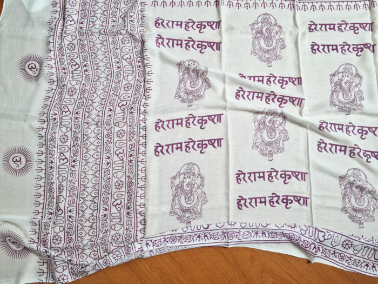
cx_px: 189
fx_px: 284
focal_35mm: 26
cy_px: 142
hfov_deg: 67.3
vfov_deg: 53.1
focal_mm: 5.4
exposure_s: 1/120
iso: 320
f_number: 1.8
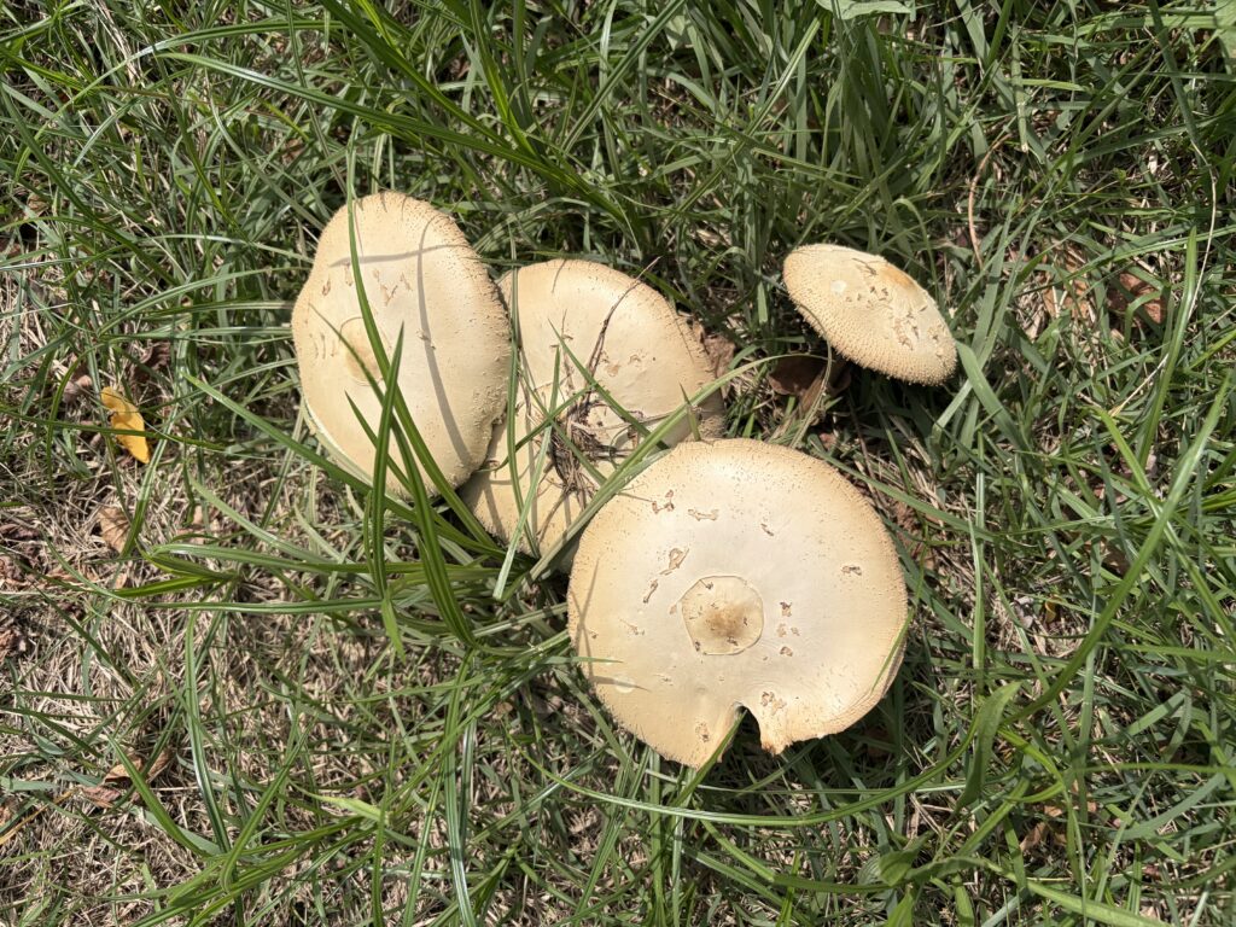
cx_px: 618
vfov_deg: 53.1
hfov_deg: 67.3
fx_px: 928
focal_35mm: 26
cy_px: 464
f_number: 1.6
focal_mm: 5.96
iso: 64
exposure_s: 1/6329
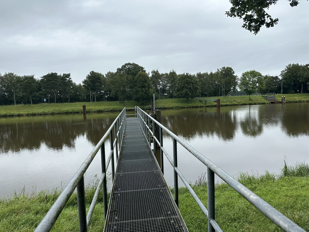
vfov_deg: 56.8
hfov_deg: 71.6
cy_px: 116
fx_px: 214
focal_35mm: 24
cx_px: 154
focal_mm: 6.86
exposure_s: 1/1587
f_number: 1.78
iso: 80
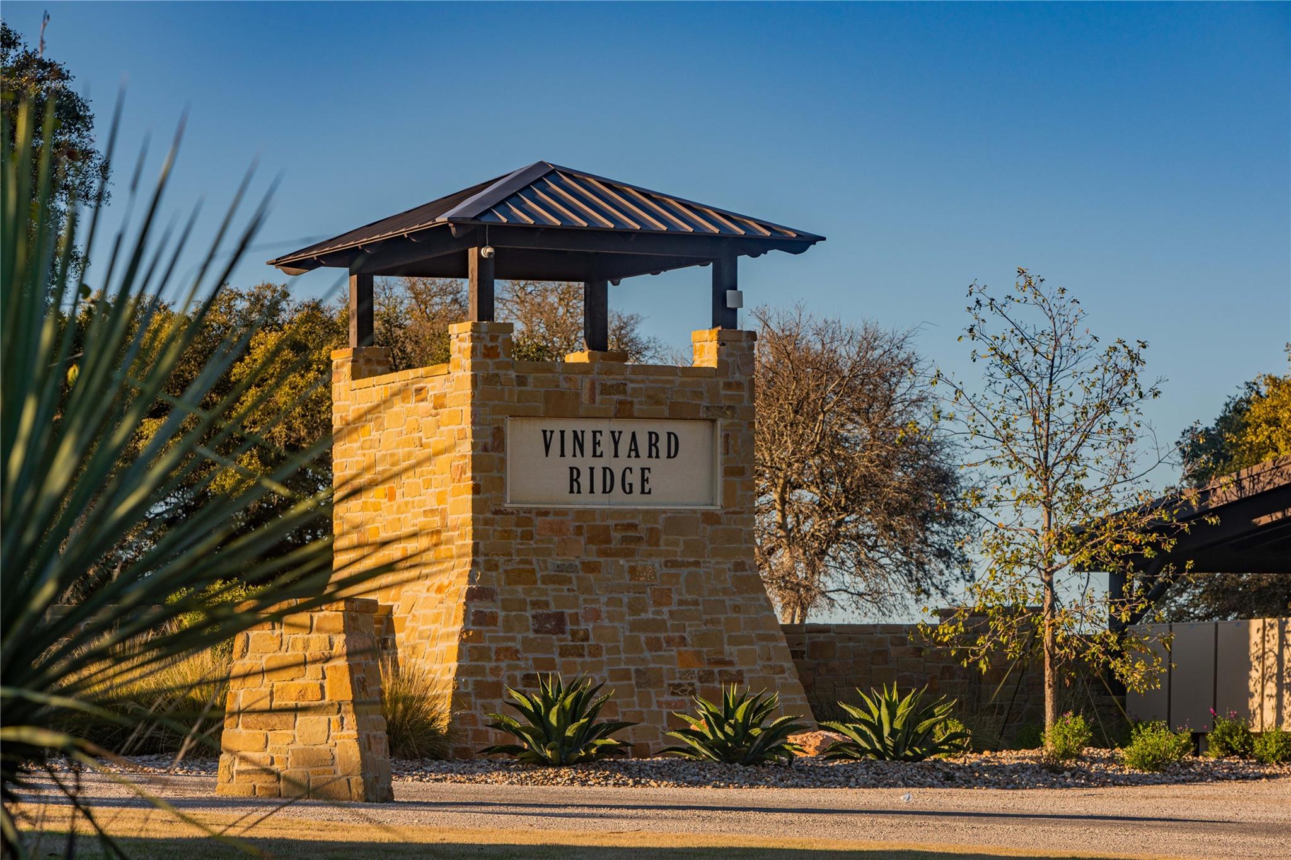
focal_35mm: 145
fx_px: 5199
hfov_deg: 14.2
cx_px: 646
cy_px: 430
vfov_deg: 9.5
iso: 100
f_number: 9
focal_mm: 145
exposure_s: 1/250
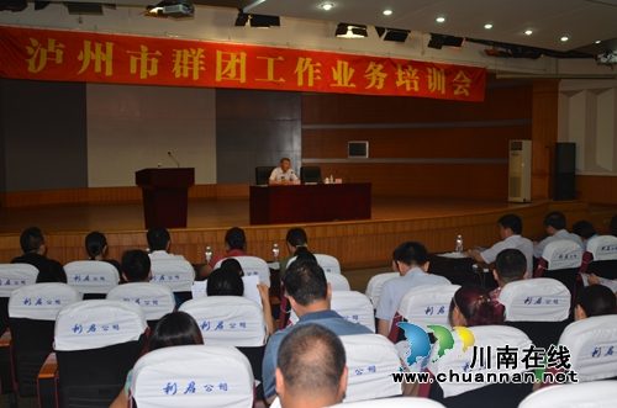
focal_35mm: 42
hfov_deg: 46.5
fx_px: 718
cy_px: 204
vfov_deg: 31.7
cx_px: 308
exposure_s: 1/60
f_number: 3.5
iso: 100
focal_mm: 28
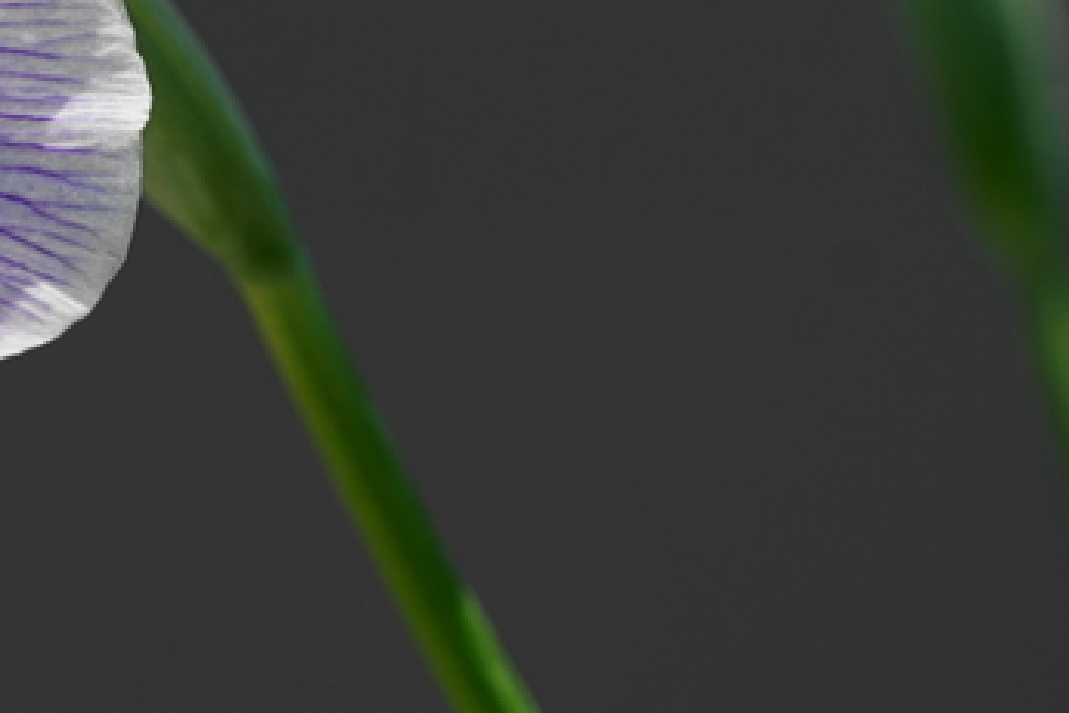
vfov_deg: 2.2
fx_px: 18706
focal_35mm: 630
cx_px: -242
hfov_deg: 3.3
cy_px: -208
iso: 100
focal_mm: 181
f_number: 6.3
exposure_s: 1/400
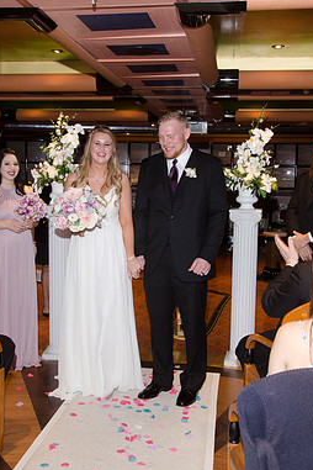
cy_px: 238
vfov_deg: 42.7
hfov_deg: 29.2
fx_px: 600
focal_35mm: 46
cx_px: 138
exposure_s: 1/60
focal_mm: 26
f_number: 5.6
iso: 400
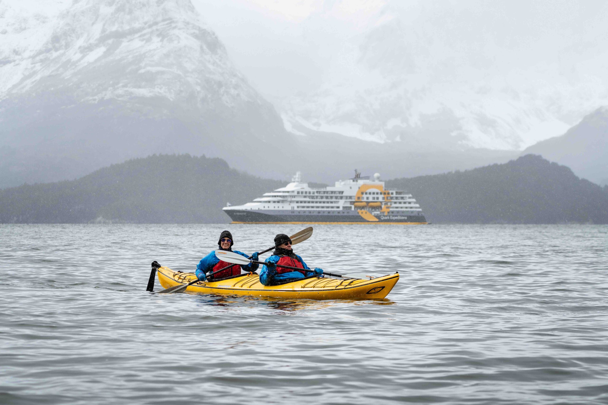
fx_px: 2141
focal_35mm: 127
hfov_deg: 16.2
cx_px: 313
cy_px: 208
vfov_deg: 10.8
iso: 100
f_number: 6.3
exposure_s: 1/400
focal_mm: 123
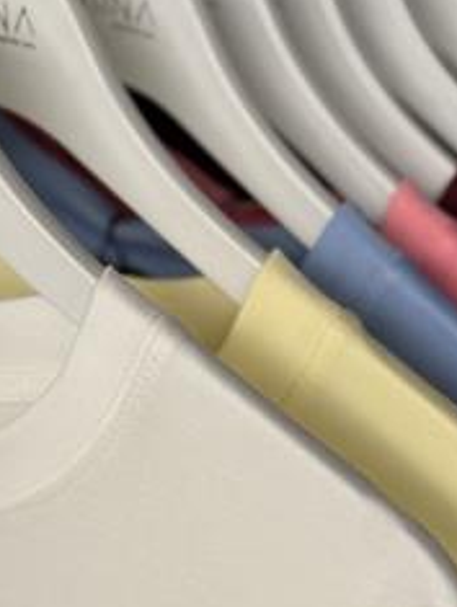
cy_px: 369
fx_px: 1527
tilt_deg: -23.6
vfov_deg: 22.4
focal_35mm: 87
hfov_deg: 16.8
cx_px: 387
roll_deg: -0.3
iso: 160
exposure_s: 1/60
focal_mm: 6.76
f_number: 1.78
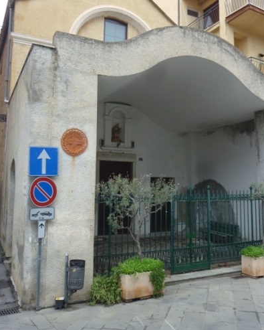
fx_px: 322
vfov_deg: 54.0
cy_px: 143
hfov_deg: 44.5
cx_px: 150
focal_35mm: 33
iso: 80
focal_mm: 4.5
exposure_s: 1/30
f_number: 3.3
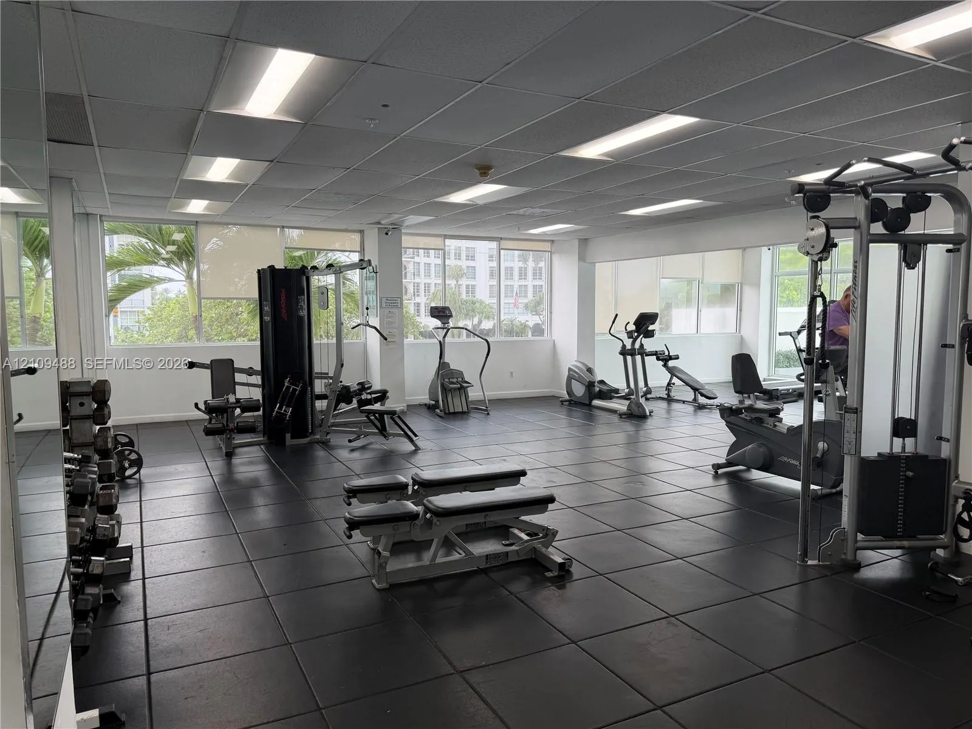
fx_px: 674
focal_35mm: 24
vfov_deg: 56.8
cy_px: 364
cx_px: 486
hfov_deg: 71.6
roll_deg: -0.1
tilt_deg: -3.5
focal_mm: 6.76
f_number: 1.78
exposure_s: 1/195
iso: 80
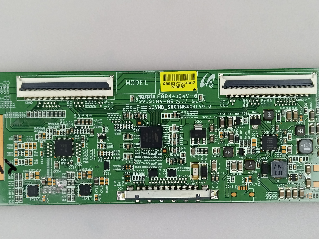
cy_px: 139
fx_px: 645
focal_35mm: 70
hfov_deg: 27.8
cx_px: 165
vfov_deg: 21.0
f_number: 1.9
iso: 198
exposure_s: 1/101
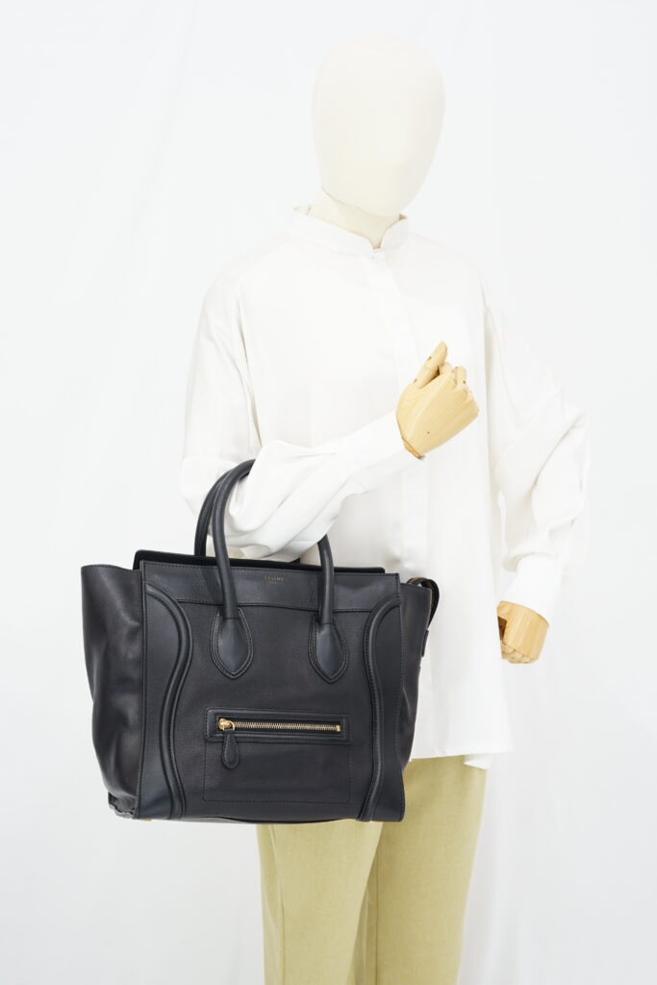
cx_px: 328
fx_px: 1368
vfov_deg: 39.6
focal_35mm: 50
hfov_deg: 27.0
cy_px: 492
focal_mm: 50
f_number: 6.3
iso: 640
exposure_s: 1/8
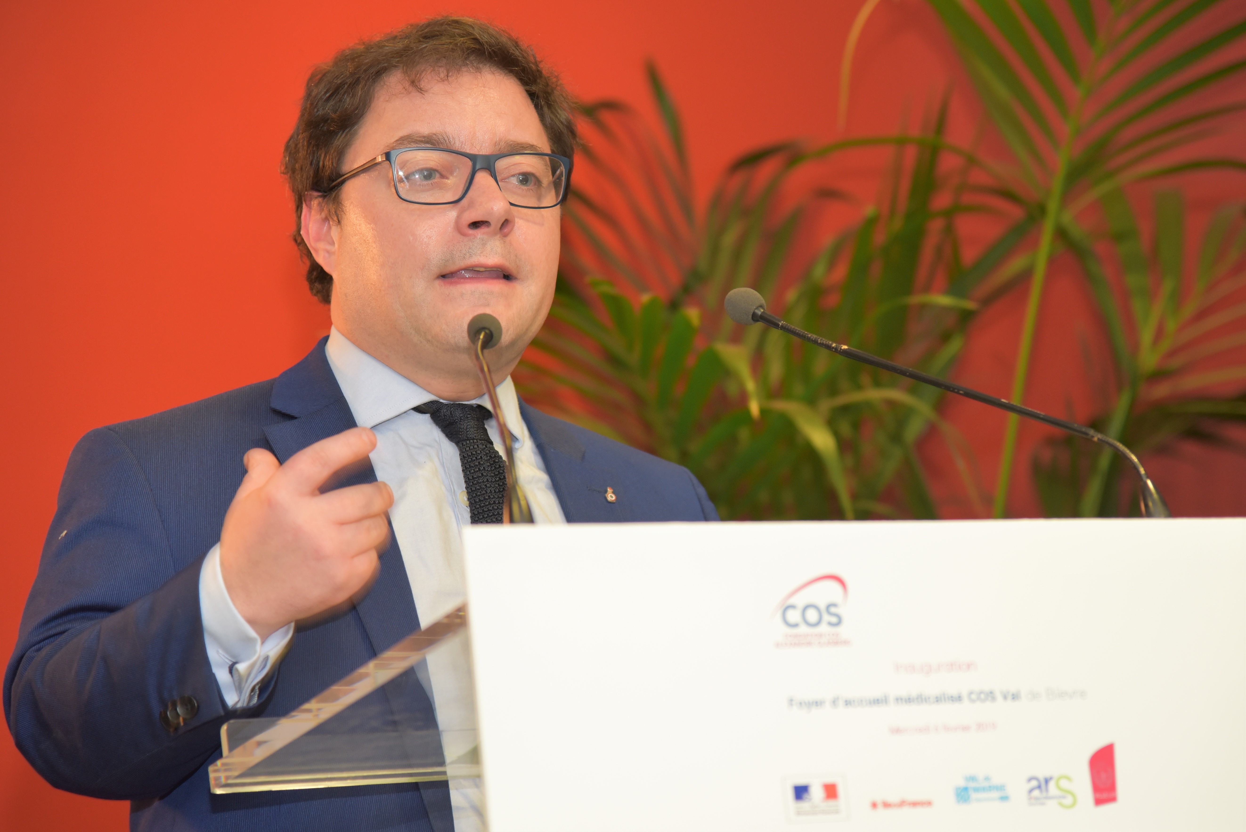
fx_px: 4155
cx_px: 623
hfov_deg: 17.1
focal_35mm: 120
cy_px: 416
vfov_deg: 11.4
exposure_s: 1/60
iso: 1100
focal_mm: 120
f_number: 4
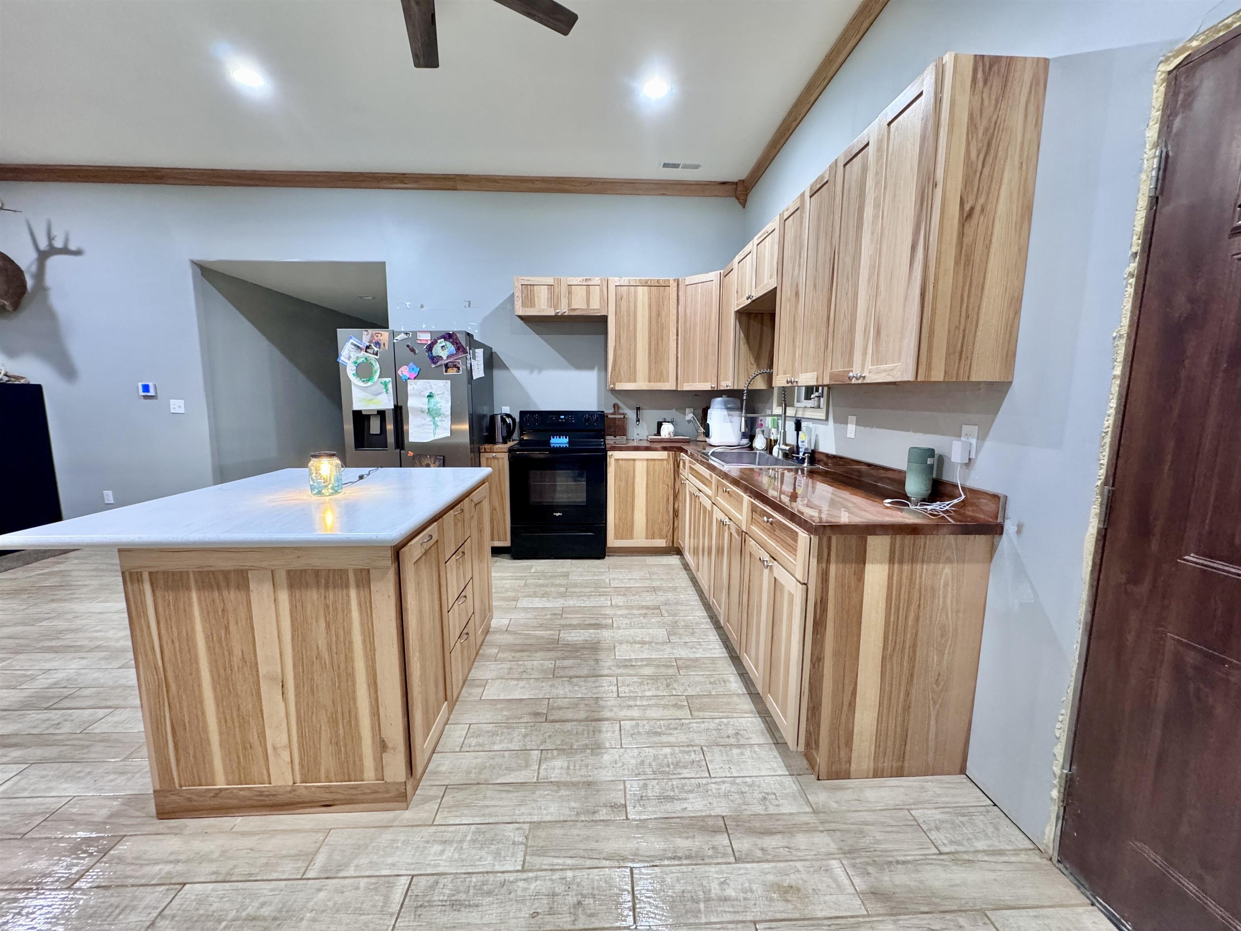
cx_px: 620
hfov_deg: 102.1
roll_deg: -0.5
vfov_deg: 85.7
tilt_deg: -9.4
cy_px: 466
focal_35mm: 14
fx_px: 502
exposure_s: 1/60
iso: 320
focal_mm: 2.22
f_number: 2.2
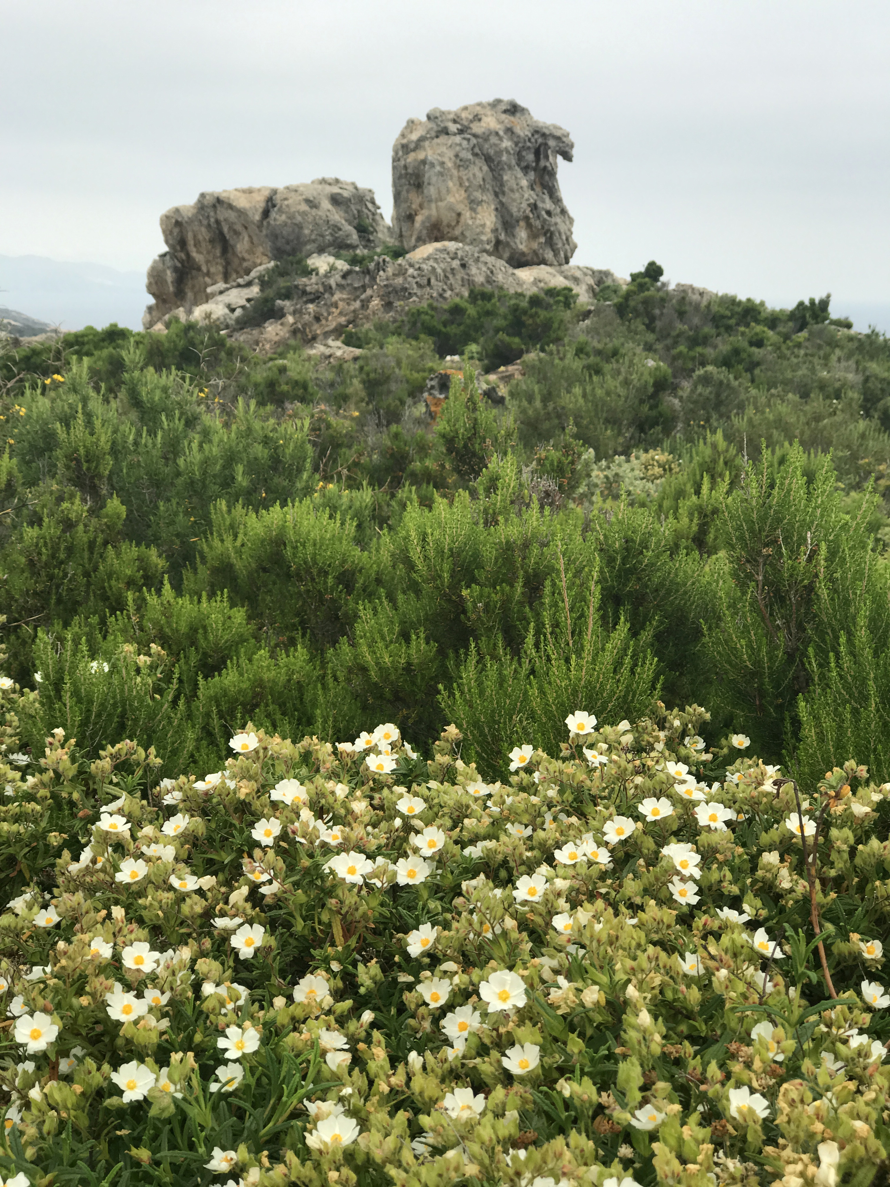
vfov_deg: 33.8
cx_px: 445
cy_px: 594
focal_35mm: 57
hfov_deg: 25.7
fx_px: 1954
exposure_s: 1/435
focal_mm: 6.6
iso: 20
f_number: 2.8
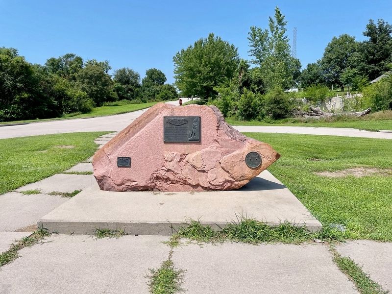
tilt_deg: -4.7
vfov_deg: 53.1
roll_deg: +0.9
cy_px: 147
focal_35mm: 26
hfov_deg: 67.3
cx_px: 196
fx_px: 294
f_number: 1.6
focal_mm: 4.2
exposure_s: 1/4292
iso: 32
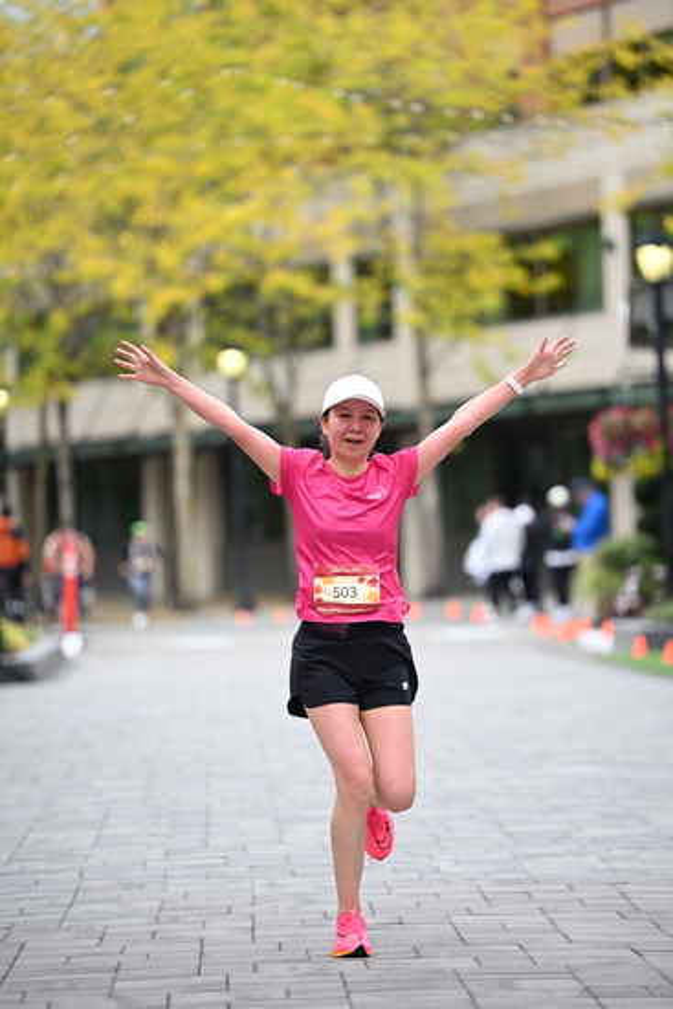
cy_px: 504
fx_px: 4483
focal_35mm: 160
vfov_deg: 12.8
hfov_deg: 8.6
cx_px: 336
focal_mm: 160
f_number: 2.8
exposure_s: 1/2000
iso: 640
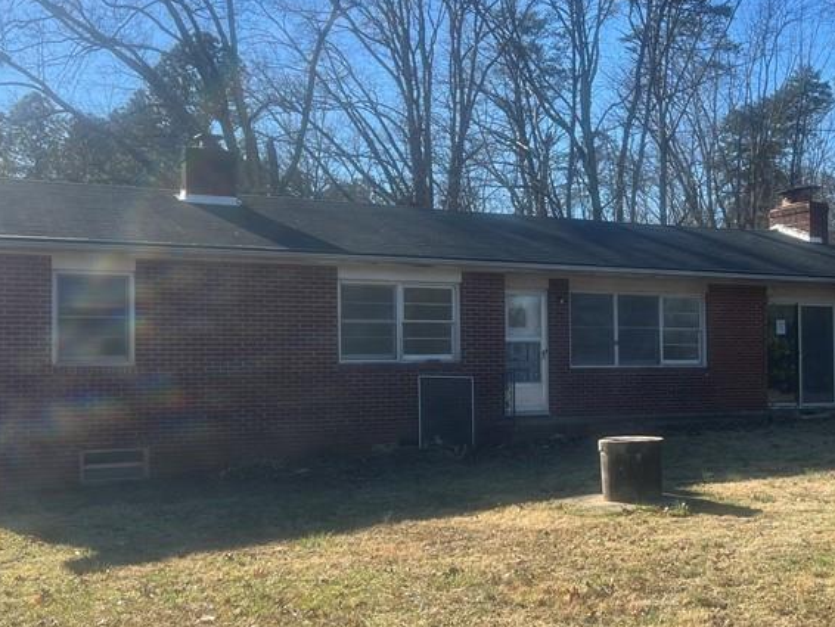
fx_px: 1134
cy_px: 350
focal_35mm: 47
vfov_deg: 30.9
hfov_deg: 39.7
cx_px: 584
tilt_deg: -0.1
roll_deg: +1.3
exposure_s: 1/2123
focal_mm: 5.7
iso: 50
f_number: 1.5
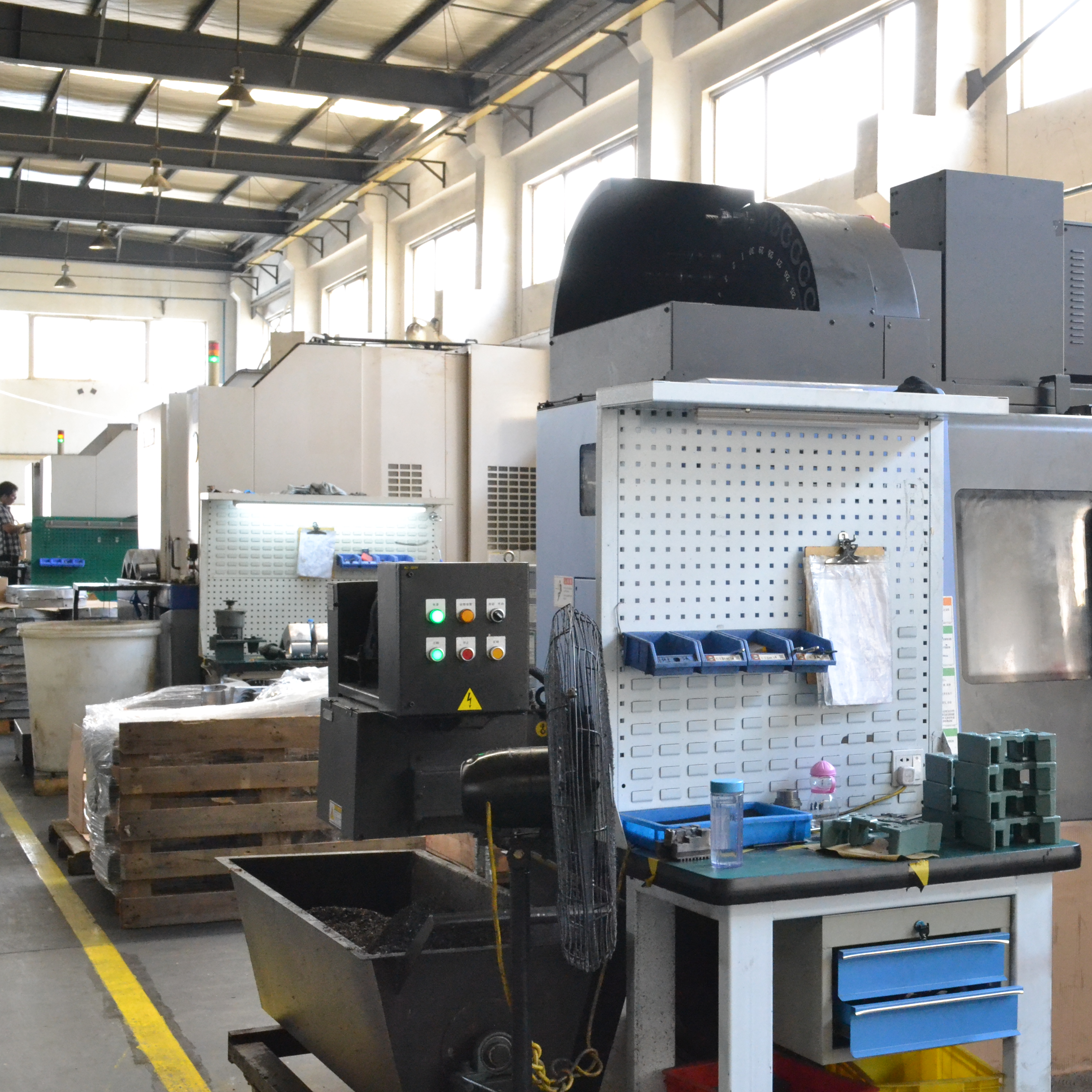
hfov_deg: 32.7
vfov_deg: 33.4
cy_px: 539
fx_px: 1820
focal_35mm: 51
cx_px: 821
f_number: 9
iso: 3200
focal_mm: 26
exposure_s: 1/60
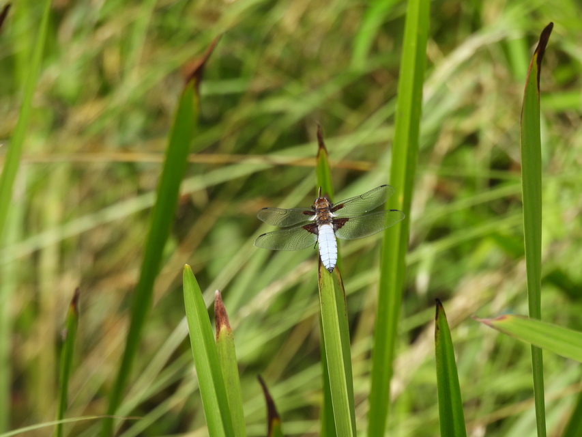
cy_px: 218
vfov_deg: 1.6
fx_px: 15975
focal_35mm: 950
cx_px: 291
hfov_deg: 2.1
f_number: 5.6
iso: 100
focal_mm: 170
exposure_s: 1/250
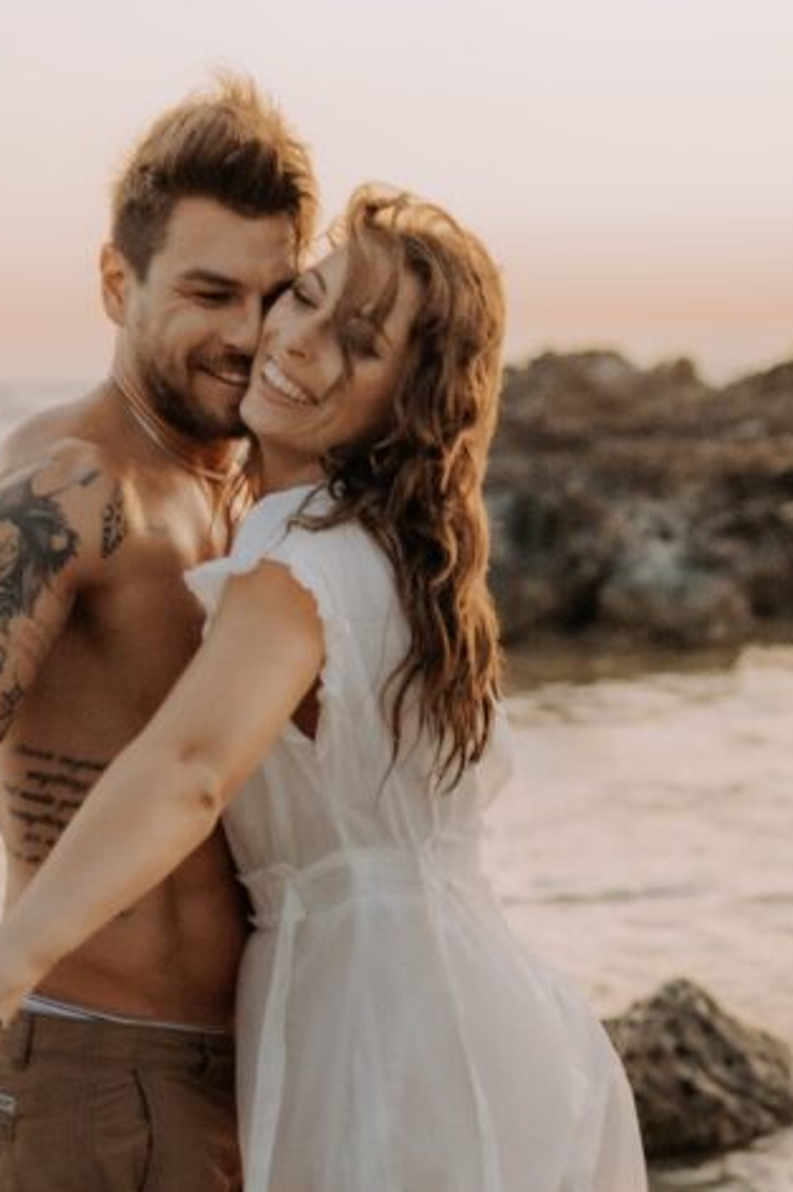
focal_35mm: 76
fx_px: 2515
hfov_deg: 17.8
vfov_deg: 26.3
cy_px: 902
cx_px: 216
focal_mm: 35
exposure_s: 1/250
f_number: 2.2
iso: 1600
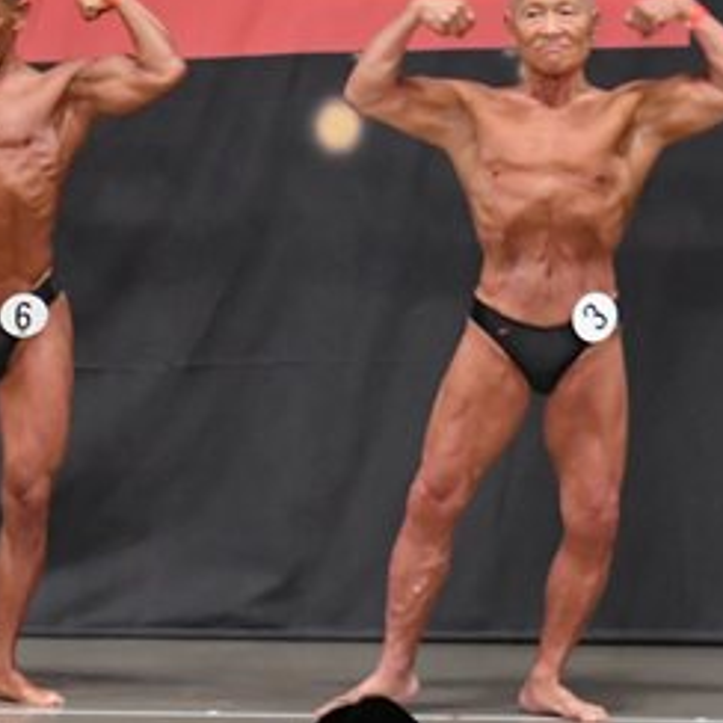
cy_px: 249
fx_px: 8790
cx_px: -200
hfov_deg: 4.7
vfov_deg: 4.7
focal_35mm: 372
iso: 5000
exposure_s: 1/400
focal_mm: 92
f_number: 5.6
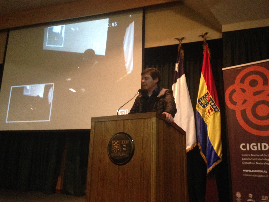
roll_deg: -0.6
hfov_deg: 55.4
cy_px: 101
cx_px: 134
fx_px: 256
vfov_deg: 42.9
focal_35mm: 33
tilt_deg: +12.4
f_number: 2.4
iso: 640
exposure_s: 1/15
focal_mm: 4.12
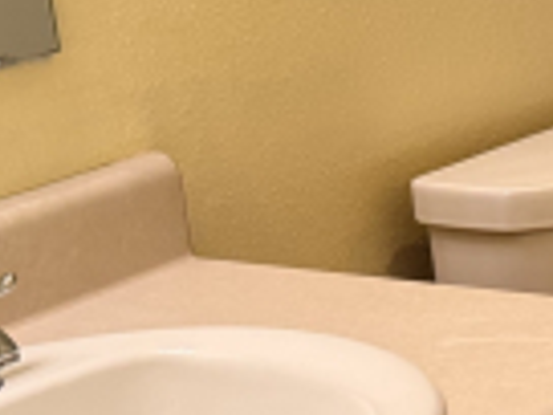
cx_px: 941
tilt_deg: -16.4
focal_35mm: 118
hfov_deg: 14.9
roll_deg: +2.7
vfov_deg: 12.5
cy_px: 277
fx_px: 1885
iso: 400
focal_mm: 6.76
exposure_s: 1/60
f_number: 1.78
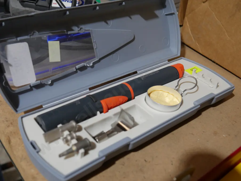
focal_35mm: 40
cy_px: 90
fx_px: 279
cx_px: 120
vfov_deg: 36.0
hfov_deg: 46.8
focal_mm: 20
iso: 400
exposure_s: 1/60
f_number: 4.5
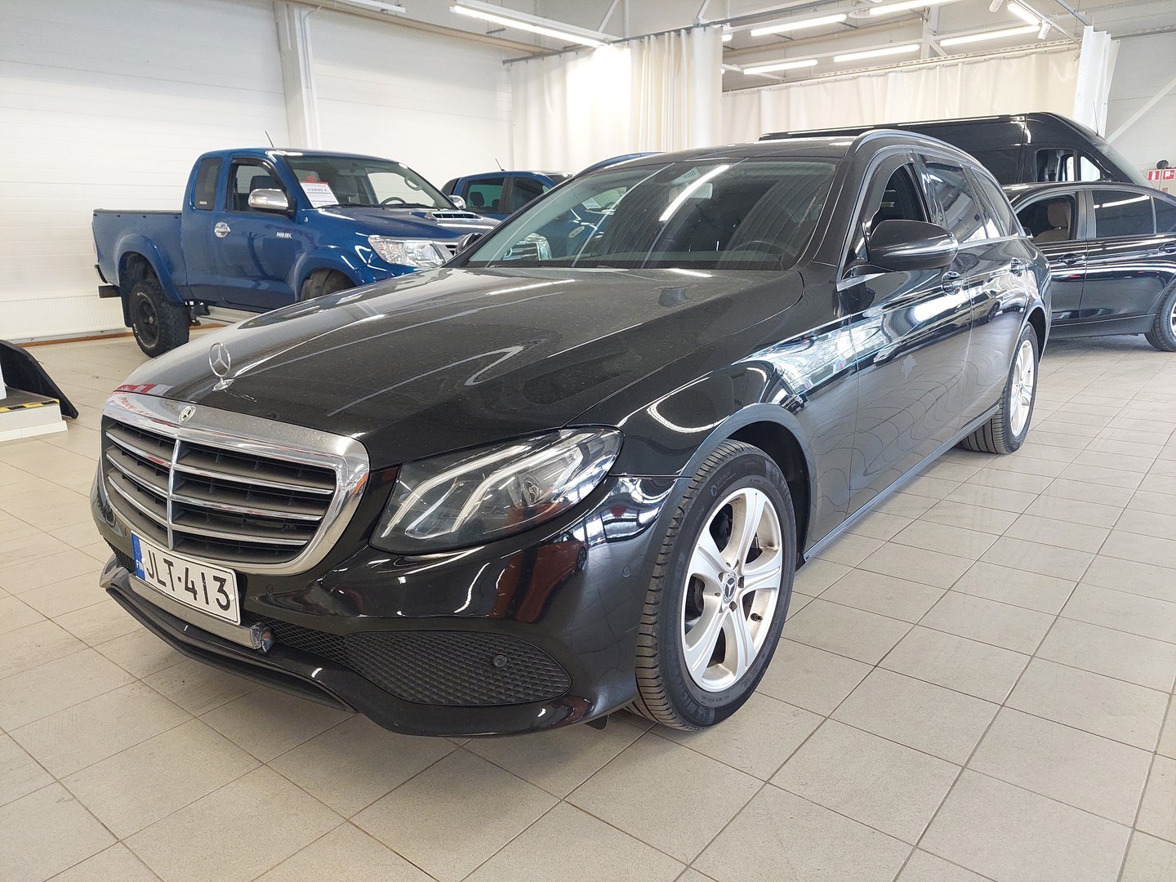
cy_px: 441
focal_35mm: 25
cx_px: 588
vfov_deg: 54.9
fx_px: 849
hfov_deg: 69.4
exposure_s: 1/100
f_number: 1.8
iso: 200
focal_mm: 5.23
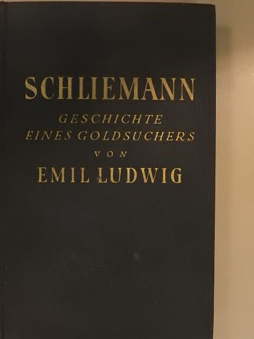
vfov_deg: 32.2
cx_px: 127
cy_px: 170
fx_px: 587
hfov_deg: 24.4
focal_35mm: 60
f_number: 4.2
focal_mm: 10.7
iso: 1600
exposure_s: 1/200
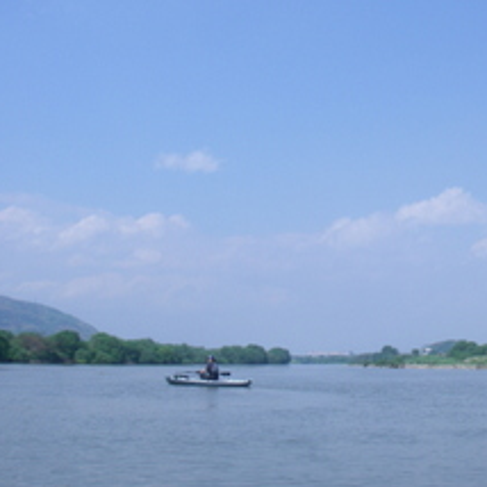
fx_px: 875
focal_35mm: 55
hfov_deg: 30.6
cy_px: 256
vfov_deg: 31.1
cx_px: 366
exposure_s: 1/250
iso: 64
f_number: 6.6
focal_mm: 6.3
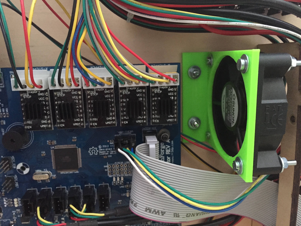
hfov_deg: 61.7
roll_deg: +1.8
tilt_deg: -12.4
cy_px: 113
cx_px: 150
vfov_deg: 48.2
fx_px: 252
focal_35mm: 29
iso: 320
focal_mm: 4.15
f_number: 2.2
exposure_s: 1/15
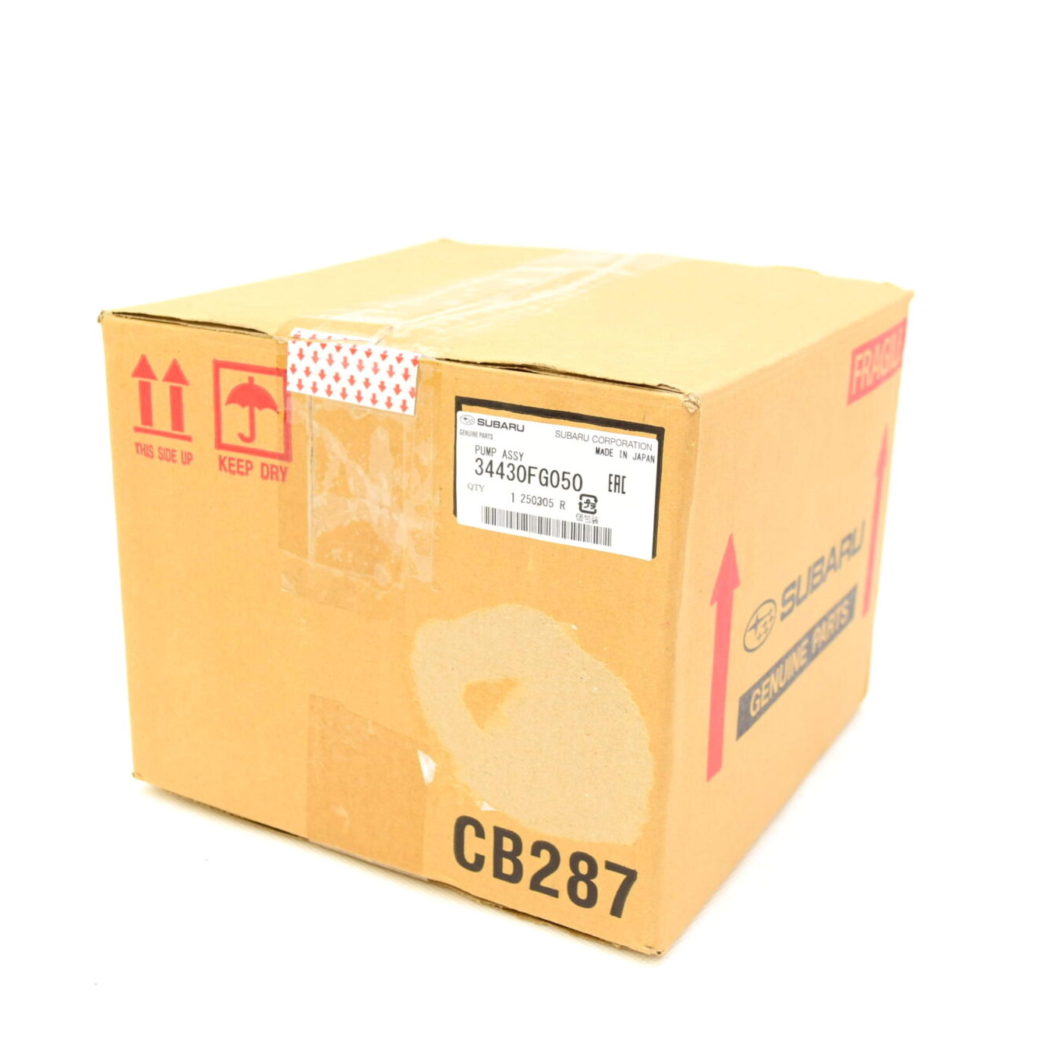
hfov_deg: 39.2
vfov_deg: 39.2
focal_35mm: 43
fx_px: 1466
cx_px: 503
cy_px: 511
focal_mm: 22
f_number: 5.6
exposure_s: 1/125
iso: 400
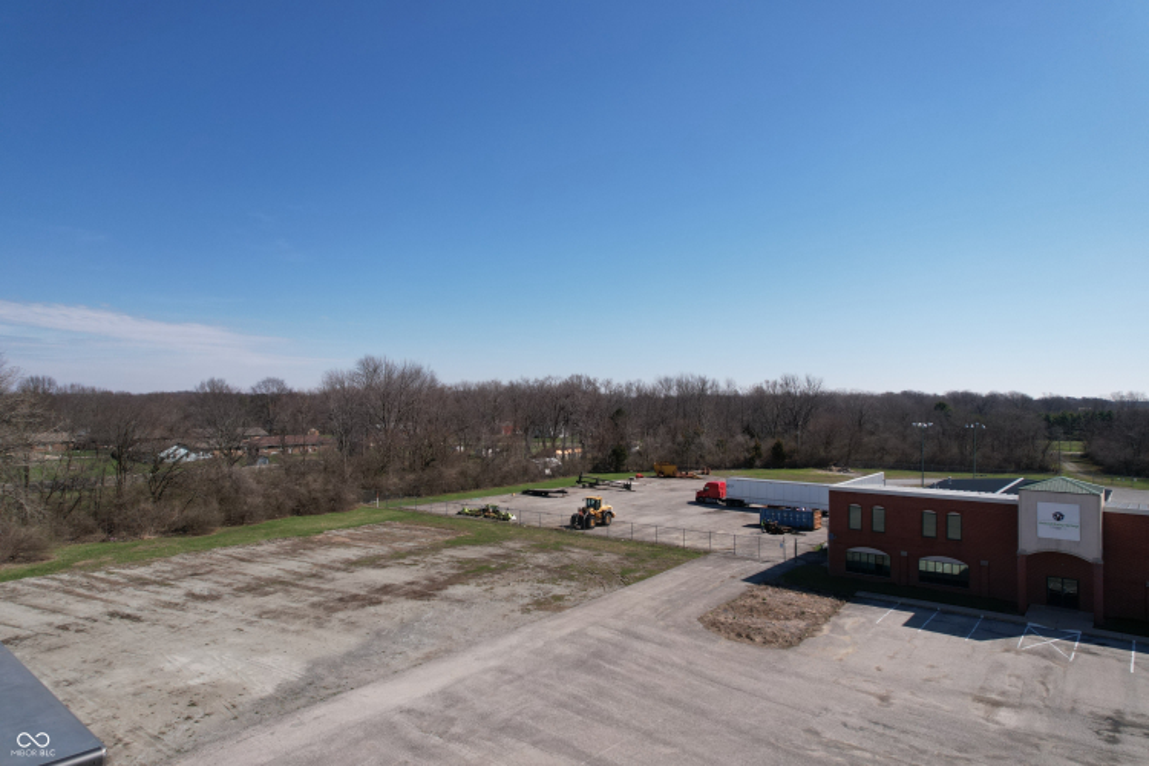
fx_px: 702
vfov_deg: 57.2
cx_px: 574
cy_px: 383
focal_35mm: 22
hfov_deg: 78.6
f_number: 2.8
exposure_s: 1/2500
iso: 100
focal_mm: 8.38
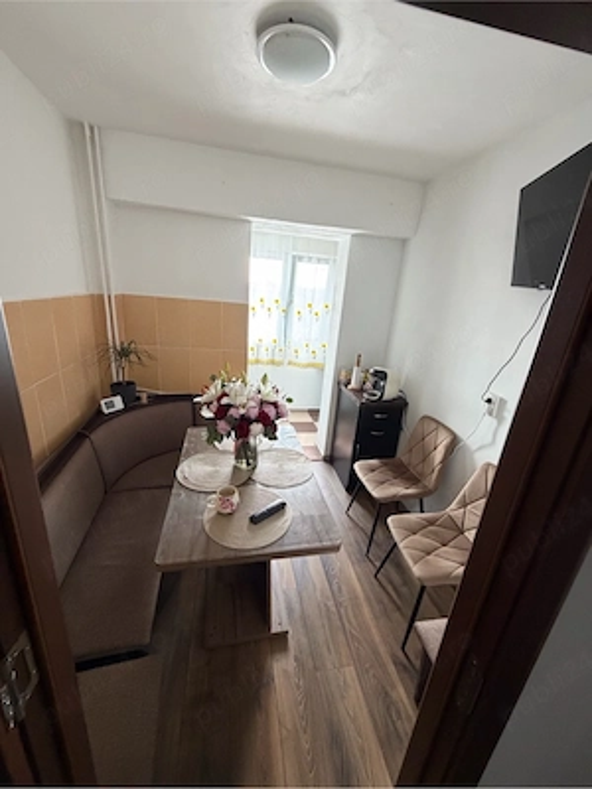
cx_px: 296
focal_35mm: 14
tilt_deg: -18.3
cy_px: 394
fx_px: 319
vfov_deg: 102.1
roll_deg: -4.2
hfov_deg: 85.7
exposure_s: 1/60
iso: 400
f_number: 2.2
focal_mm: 2.22
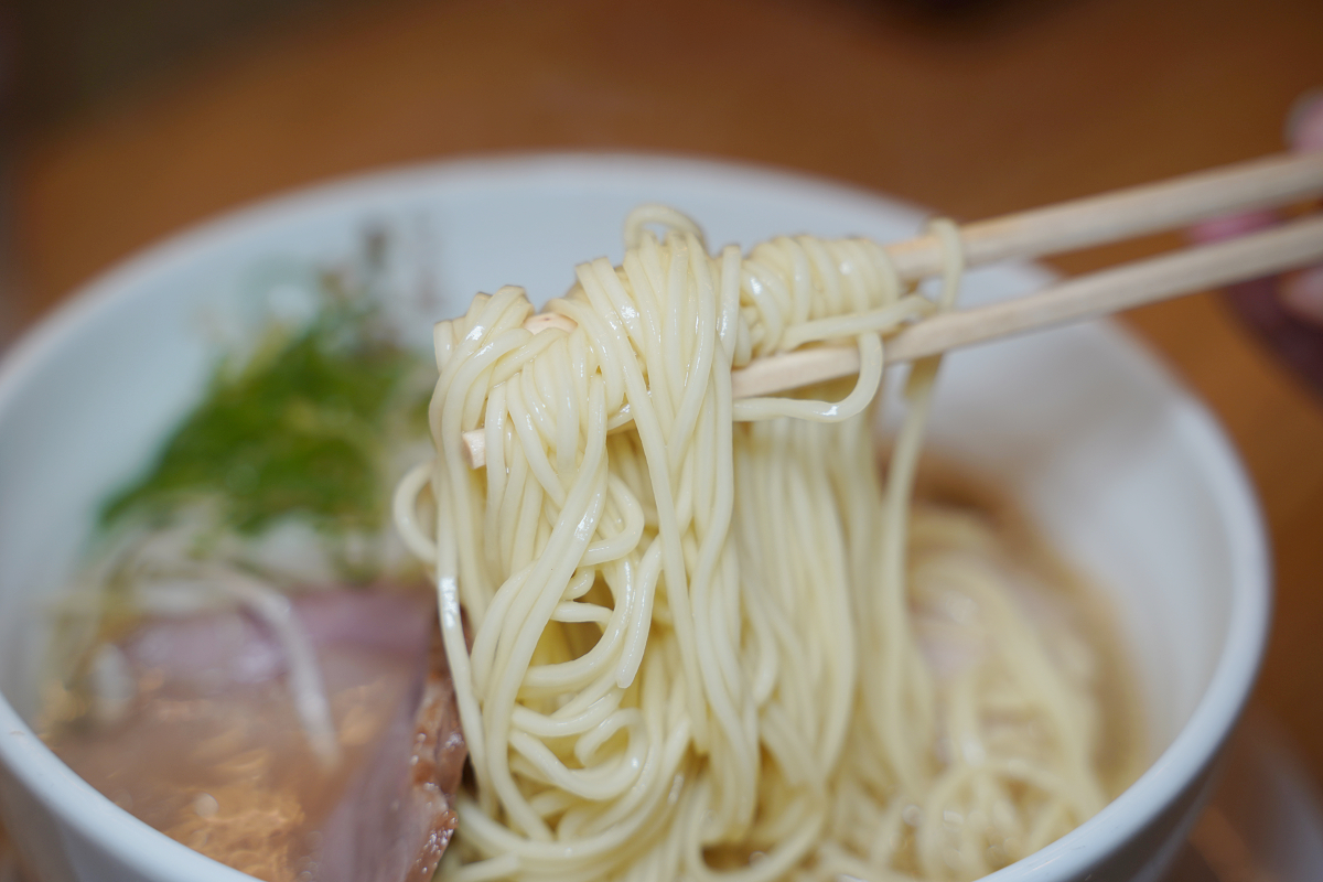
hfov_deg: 27.0
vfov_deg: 18.2
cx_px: 662
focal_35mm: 75
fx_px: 2756
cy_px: 441
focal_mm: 75
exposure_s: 1/80
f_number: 4
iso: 125
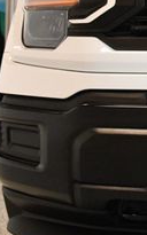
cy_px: 48
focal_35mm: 108
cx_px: 316
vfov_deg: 19.1
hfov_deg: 10.8
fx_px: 693
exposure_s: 1/125
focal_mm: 23
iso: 1800
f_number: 3.8
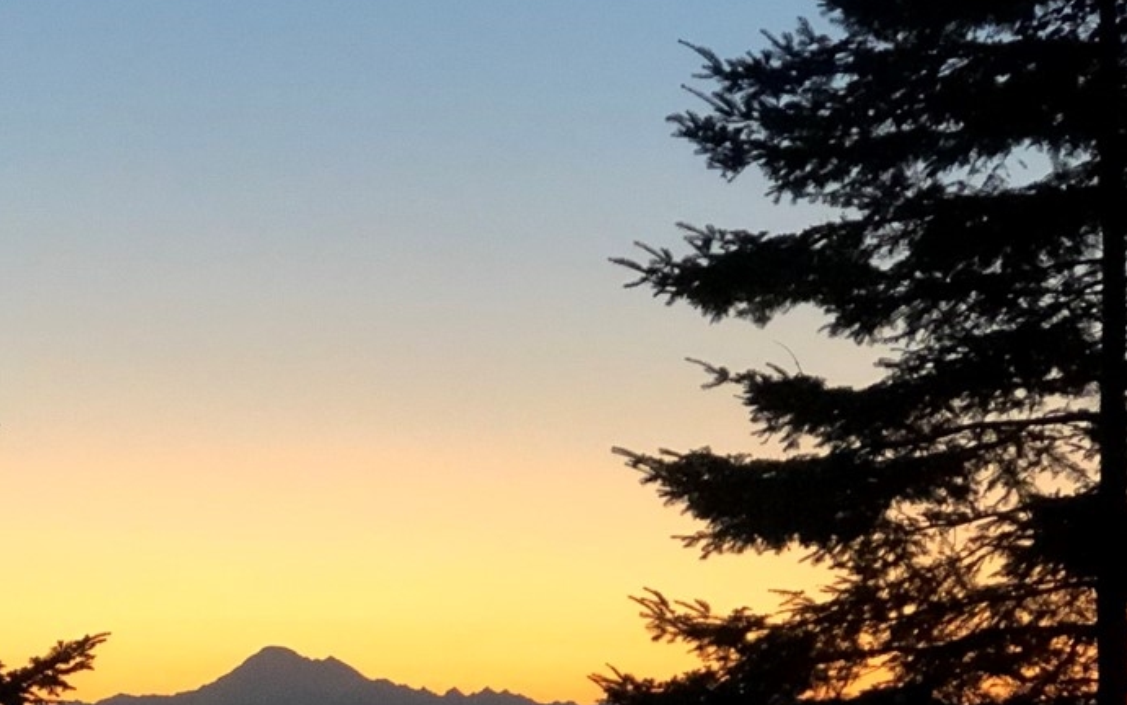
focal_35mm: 140
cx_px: -2
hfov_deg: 14.7
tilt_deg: +0.1
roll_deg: +1.3
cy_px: 762
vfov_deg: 9.3
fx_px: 4300
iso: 1000
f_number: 2.8
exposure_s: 1/60
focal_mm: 6.6
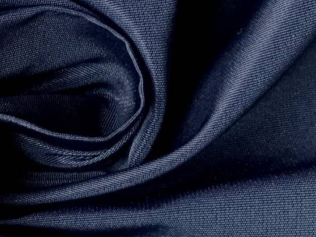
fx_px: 904
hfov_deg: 19.6
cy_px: 90
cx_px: 47
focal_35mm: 99
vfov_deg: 14.9
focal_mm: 3.99
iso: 100
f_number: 1.8
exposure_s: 1/15
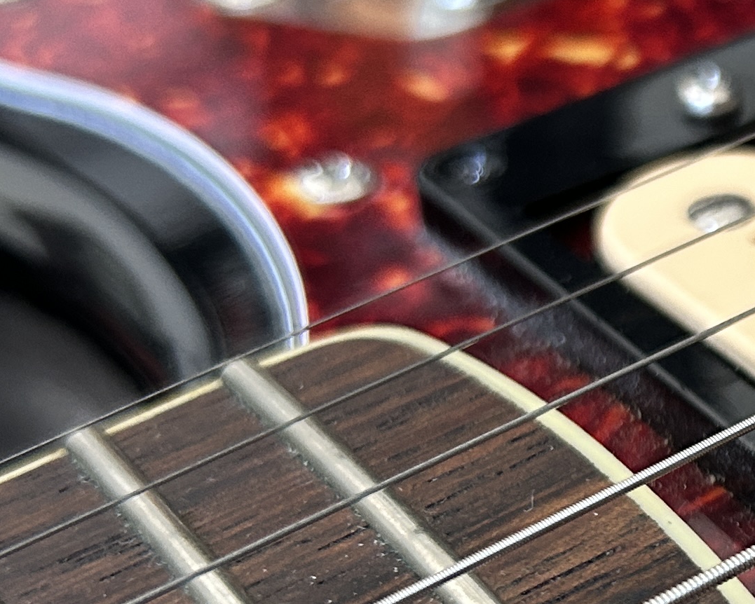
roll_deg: +2.3
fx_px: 2123
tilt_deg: -38.2
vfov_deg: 16.1
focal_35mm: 95
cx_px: 986
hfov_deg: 18.7
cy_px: 442
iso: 200
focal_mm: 5.7
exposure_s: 1/60
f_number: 1.5
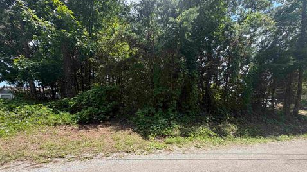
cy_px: 111
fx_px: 130
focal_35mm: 16
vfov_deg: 65.7
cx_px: 160
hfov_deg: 99.3
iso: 40
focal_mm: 2.22
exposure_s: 1/607
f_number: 2.2
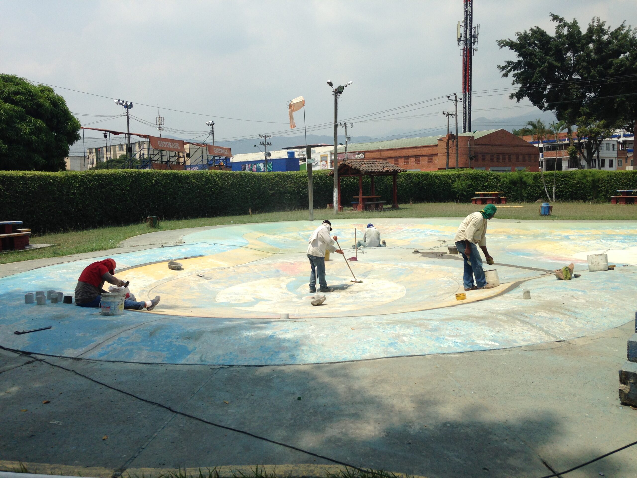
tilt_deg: -7.3
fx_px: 607
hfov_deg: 55.4
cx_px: 318
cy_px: 239
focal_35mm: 33
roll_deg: +2.2
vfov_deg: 42.9
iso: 50
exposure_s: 1/2710
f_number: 2.4
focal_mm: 4.12
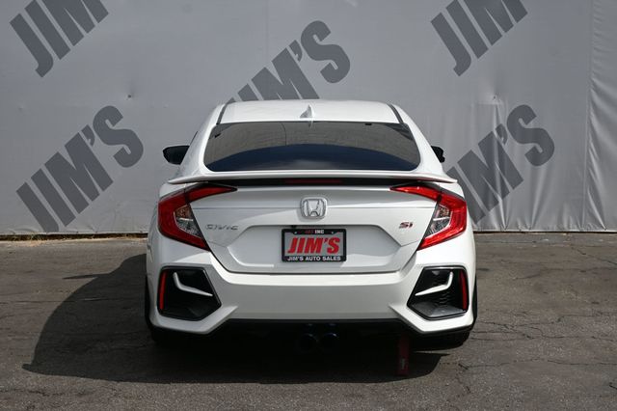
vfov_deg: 23.2
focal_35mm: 58
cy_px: 206
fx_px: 1002
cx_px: 308
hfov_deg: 34.2
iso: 100
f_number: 7.1
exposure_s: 1/400
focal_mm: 39
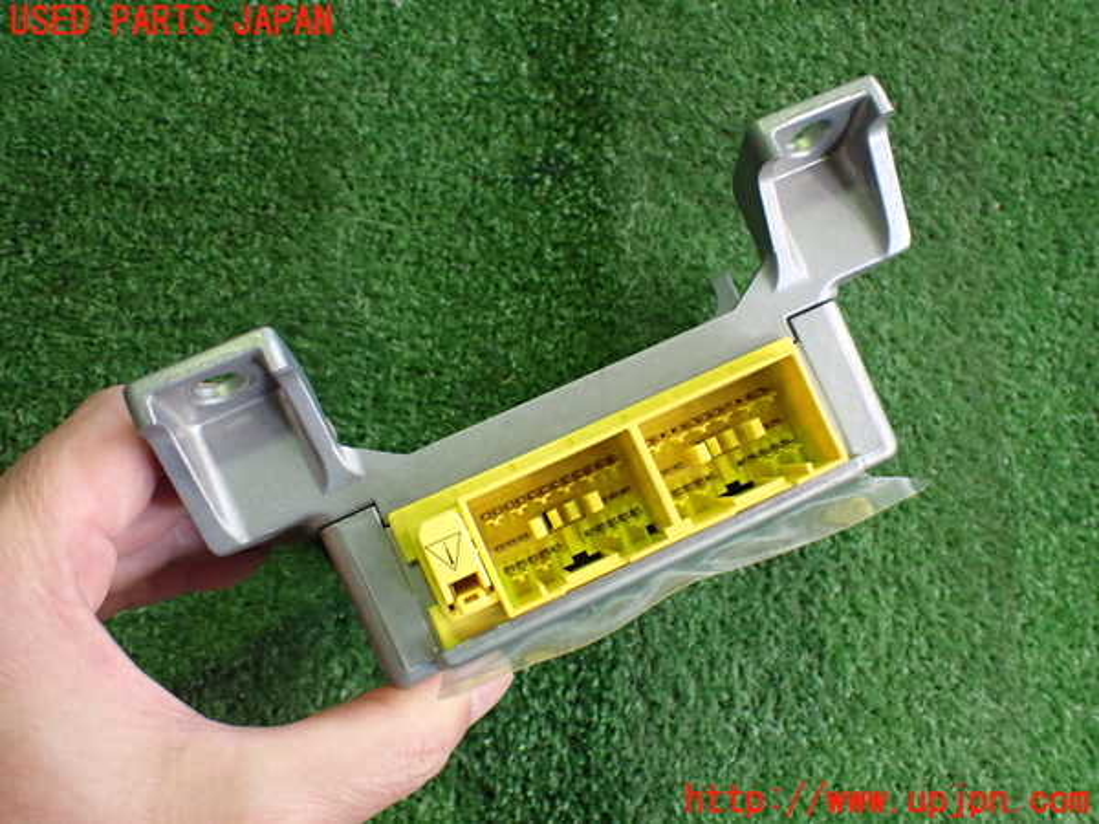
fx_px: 952
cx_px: 550
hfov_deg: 60.0
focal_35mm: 30
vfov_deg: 46.8
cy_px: 412
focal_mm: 5.4
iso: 800
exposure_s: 1/125
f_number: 2.3
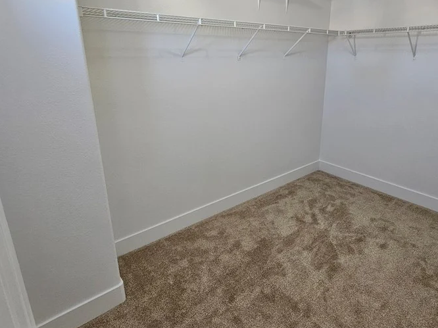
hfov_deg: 81.3
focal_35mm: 20
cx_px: 250
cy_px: 131
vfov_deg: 65.3
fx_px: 253
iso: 250
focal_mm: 2.2
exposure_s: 1/60
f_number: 2.2
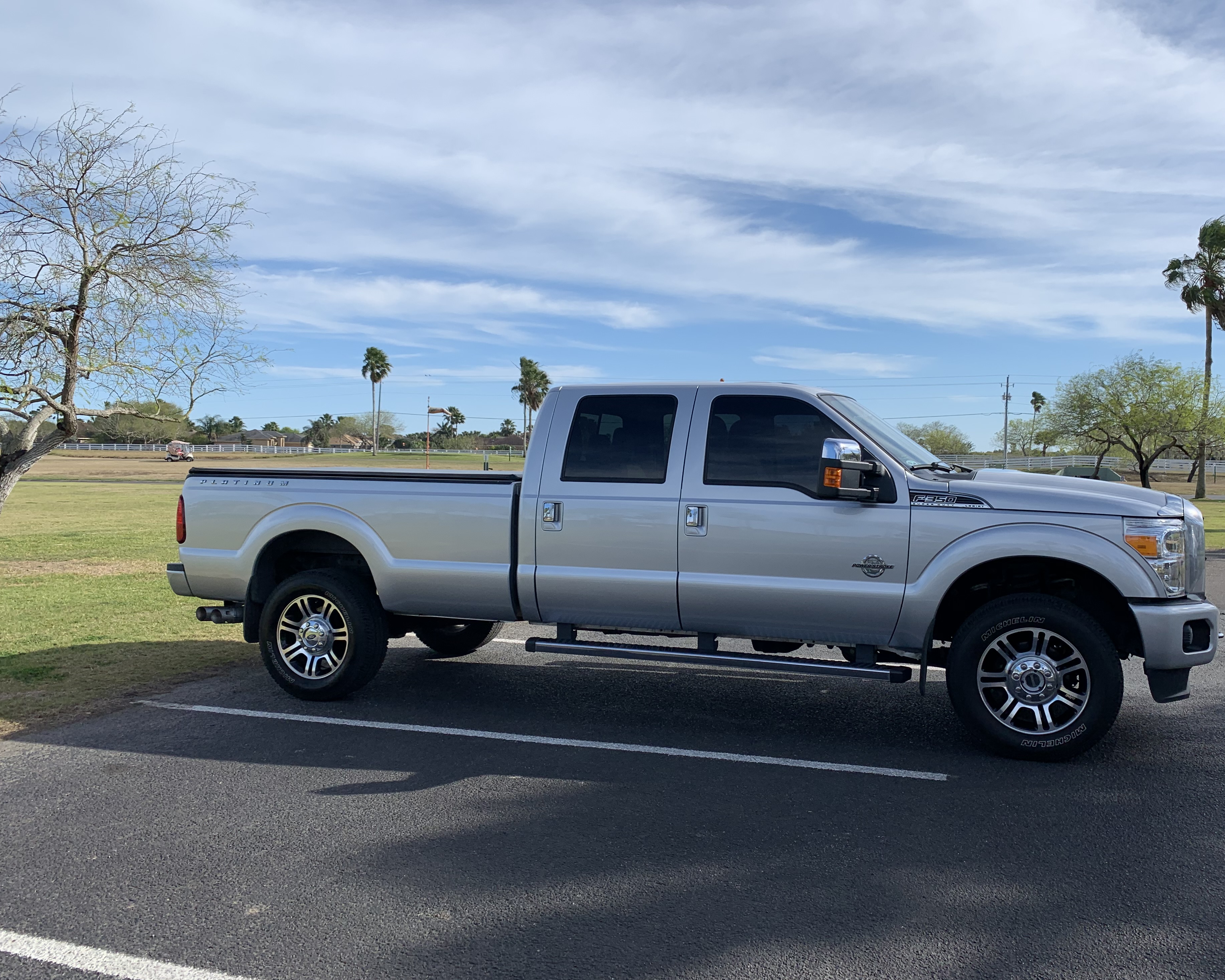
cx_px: 675
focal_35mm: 28
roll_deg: -1.6
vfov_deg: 51.5
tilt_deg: -0.3
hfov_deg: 62.1
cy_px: 475
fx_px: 1015
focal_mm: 4.25
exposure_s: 1/2833
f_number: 1.8
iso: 25
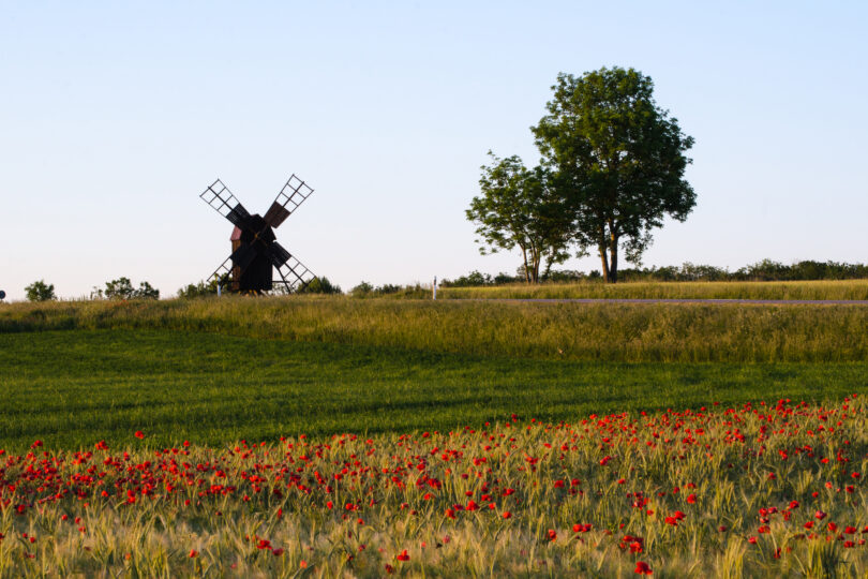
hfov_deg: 16.1
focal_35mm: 128
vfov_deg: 10.8
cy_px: 290
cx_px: 434
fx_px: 3074
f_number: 16
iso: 100
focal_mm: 85
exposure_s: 1/20
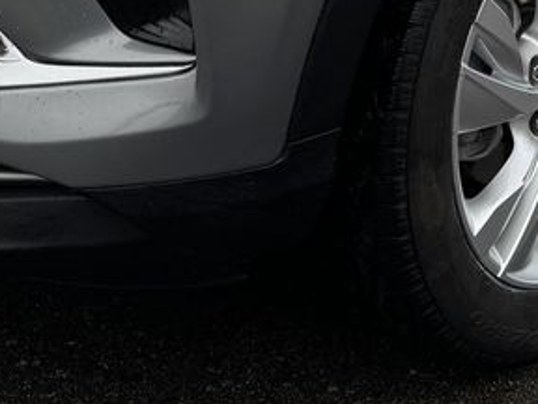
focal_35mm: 100
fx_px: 1554
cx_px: 422
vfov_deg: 13.3
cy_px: -318
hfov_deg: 19.5
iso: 64
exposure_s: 1/137
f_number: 1.78
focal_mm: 6.76
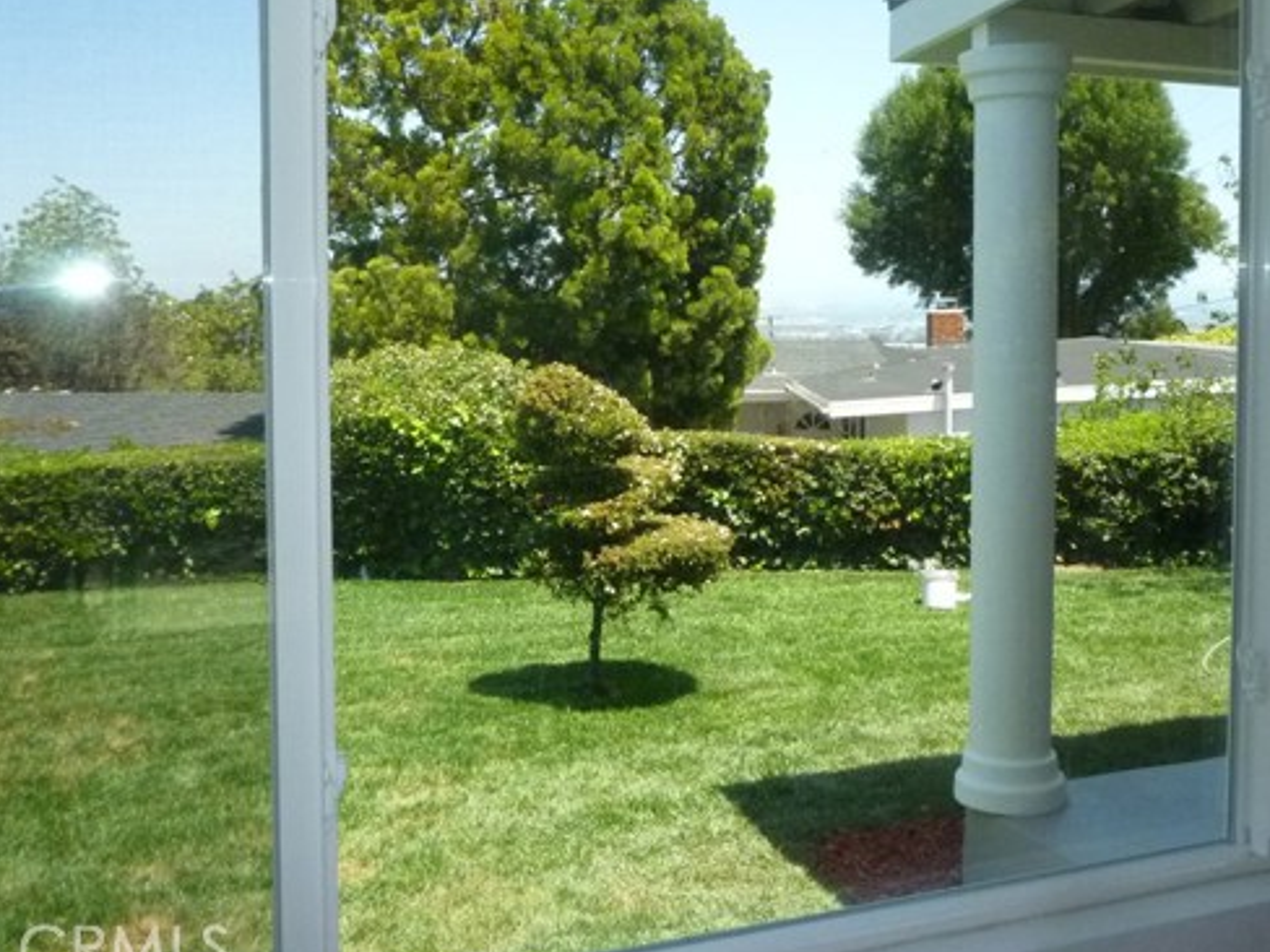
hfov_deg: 49.0
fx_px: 1394
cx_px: 651
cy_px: 362
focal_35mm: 38
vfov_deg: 37.5
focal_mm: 5.2
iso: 400
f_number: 4
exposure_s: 1/800
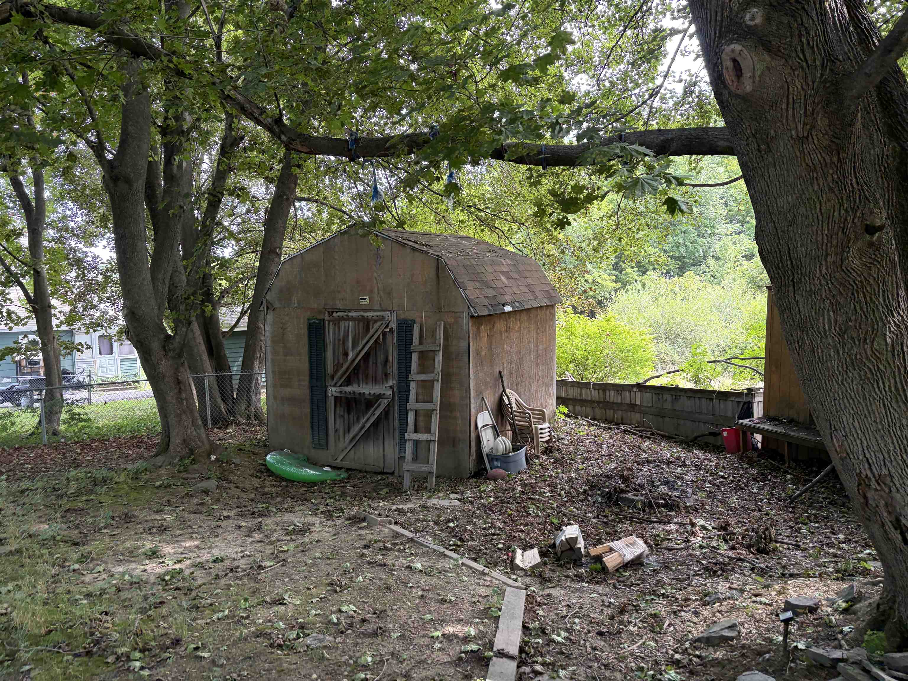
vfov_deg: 53.1
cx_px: 454
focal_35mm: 26
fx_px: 682
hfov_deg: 67.3
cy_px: 340
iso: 80
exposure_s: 1/121
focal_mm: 5.96
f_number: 1.6
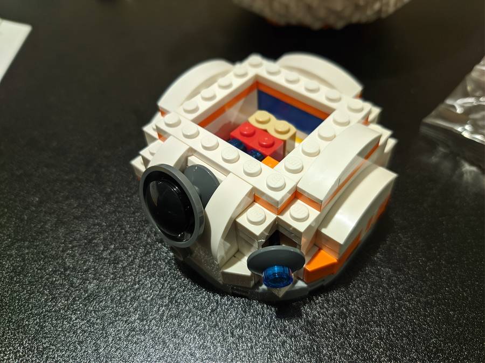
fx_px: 364
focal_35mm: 26
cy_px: 182
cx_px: 242
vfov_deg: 53.1
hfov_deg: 67.3
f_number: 1.65
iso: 885
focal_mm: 4.75
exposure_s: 1/25
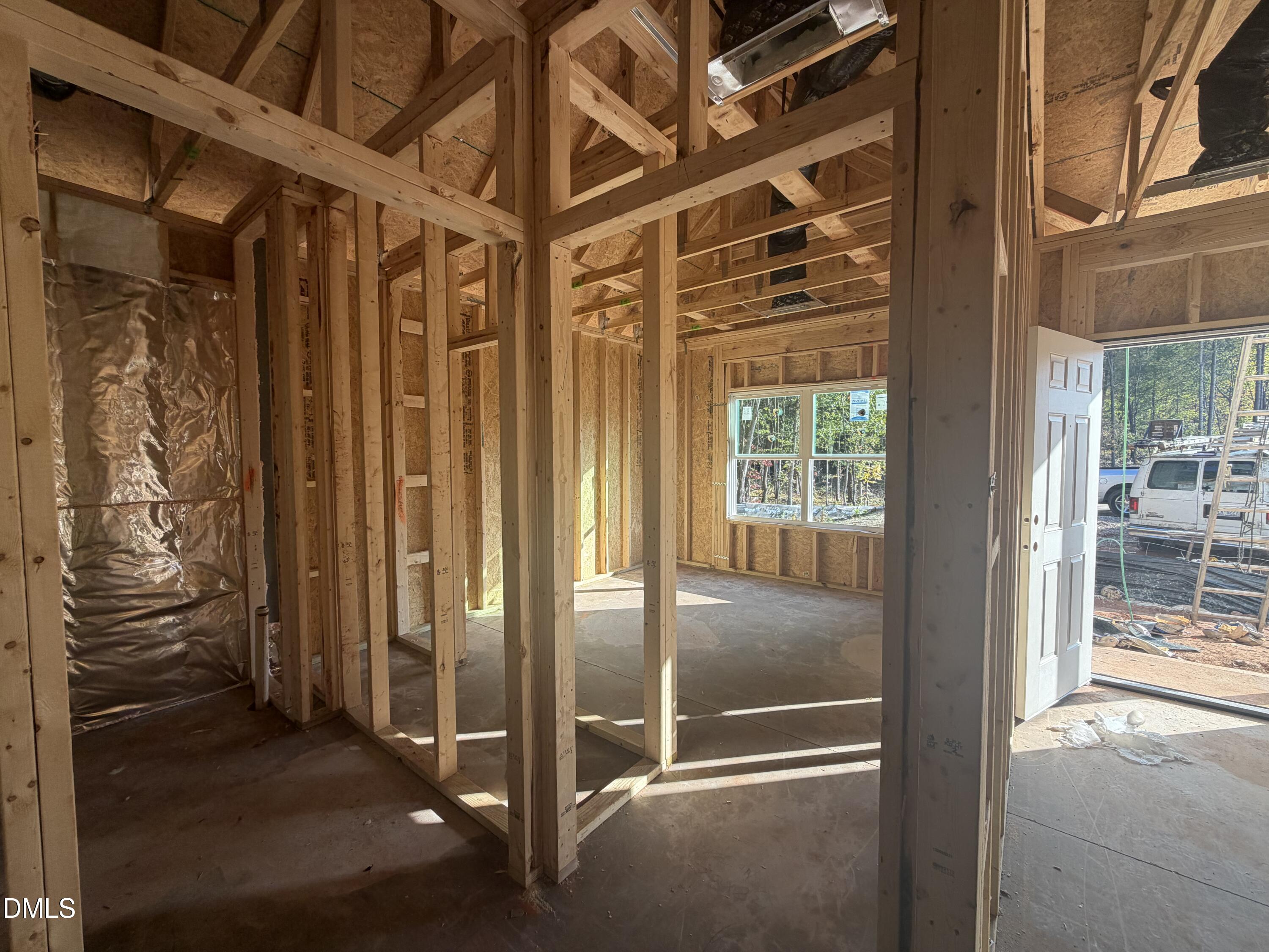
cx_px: 634
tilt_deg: -3.0
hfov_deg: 102.1
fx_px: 513
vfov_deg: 85.7
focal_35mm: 14
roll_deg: +0.0
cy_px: 476
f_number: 2.2
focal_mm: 2.22
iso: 50
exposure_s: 1/141
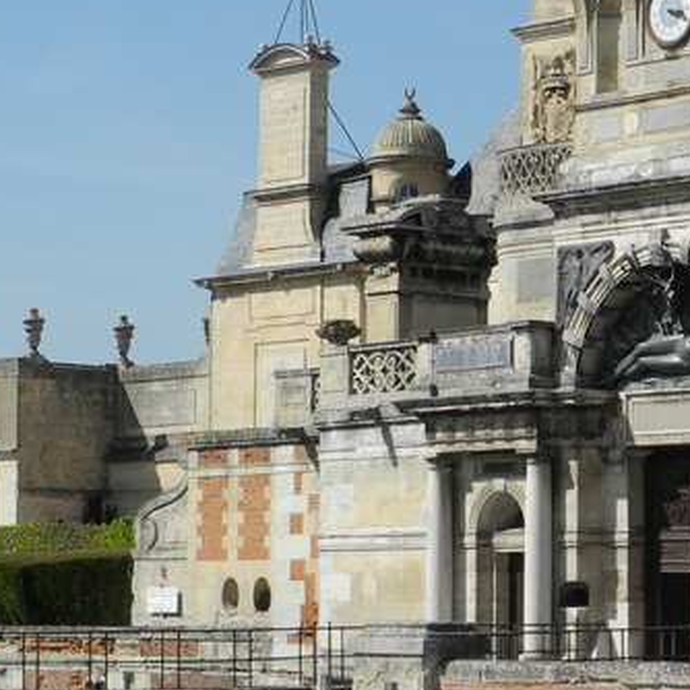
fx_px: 2751
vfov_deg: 14.3
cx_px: 965
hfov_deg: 13.6
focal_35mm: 122
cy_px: 374
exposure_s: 1/881
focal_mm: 9.7
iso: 100
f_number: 4.5
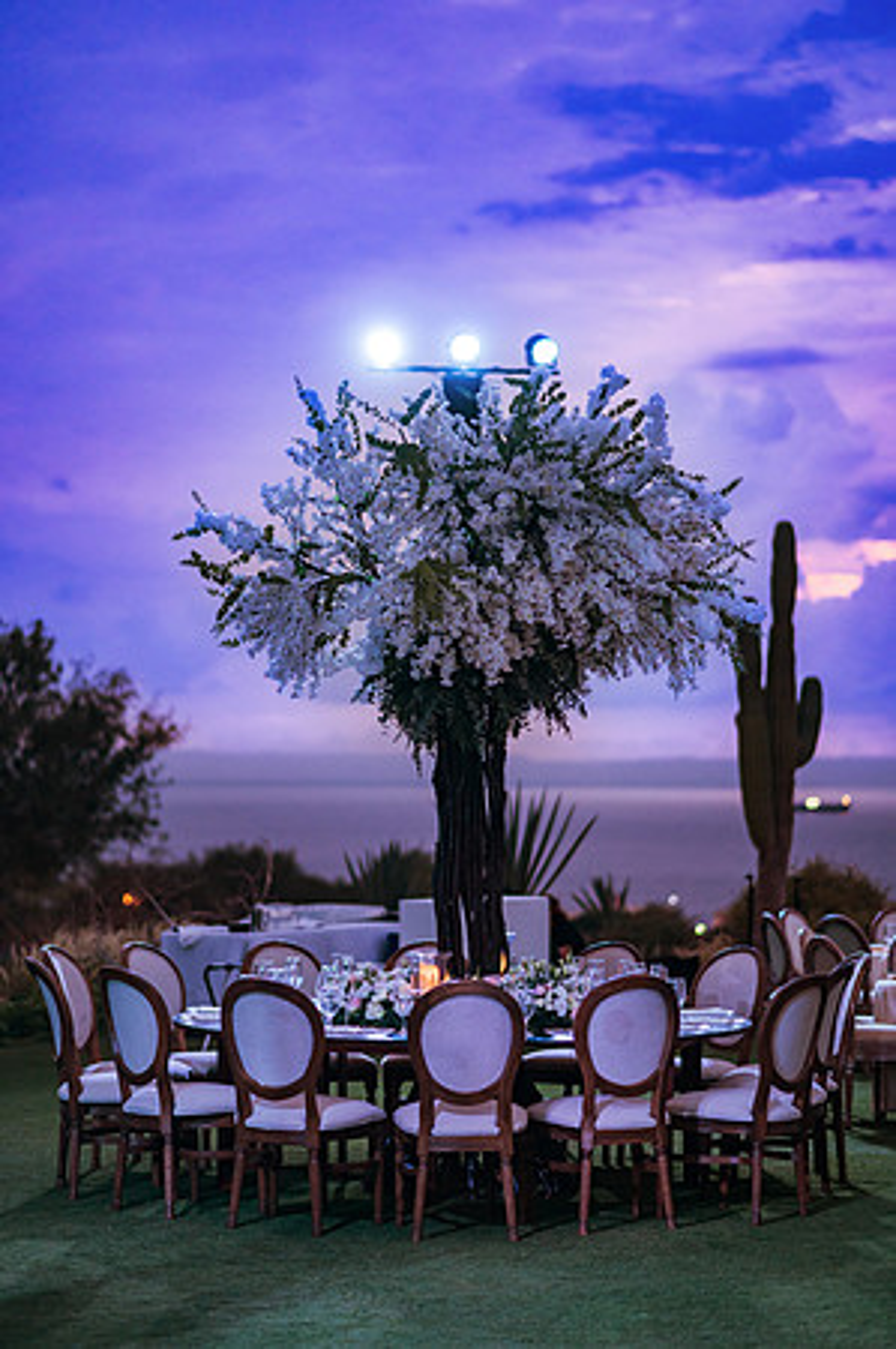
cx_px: 448
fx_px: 3180
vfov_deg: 23.9
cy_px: 674
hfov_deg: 16.0
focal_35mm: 85
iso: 1600
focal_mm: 85
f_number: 1.8
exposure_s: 1/125
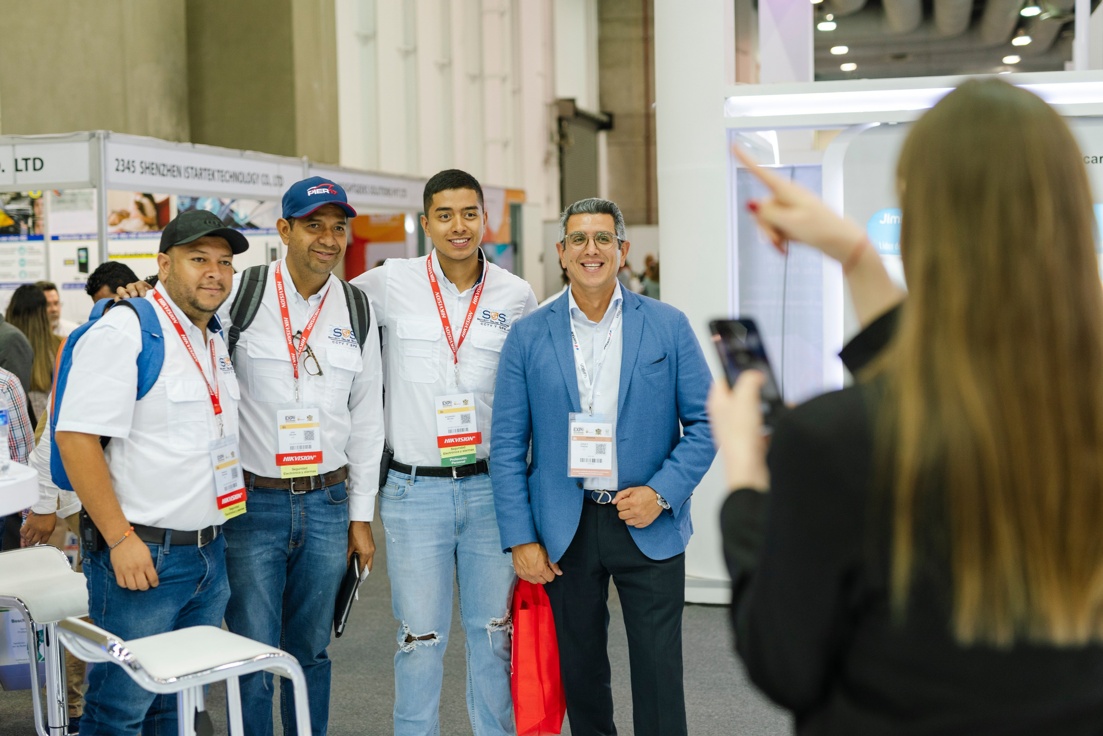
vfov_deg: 25.7
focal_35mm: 53
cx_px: 522
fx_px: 1615
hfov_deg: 37.7
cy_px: 348
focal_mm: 50
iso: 250
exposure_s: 1/250
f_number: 2.5
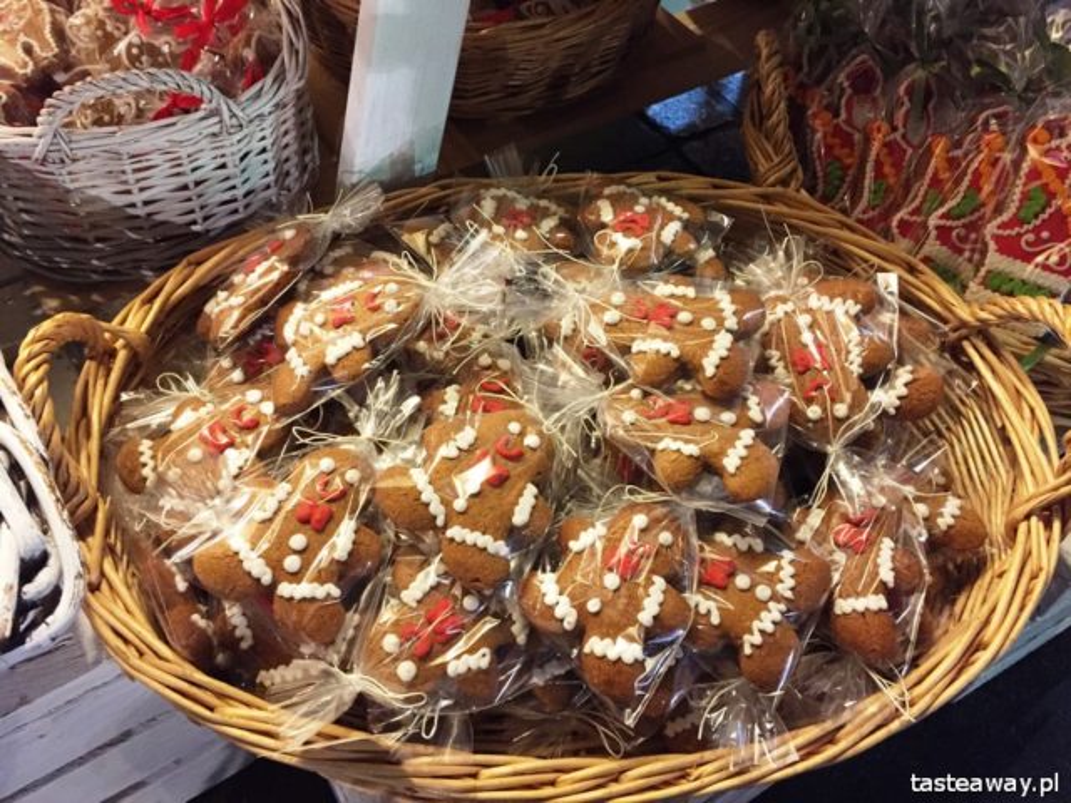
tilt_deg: -50.2
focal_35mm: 29
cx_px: 536
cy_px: 402
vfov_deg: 48.2
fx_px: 897
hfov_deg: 61.7
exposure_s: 1/25
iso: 250
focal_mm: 4.15
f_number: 2.2
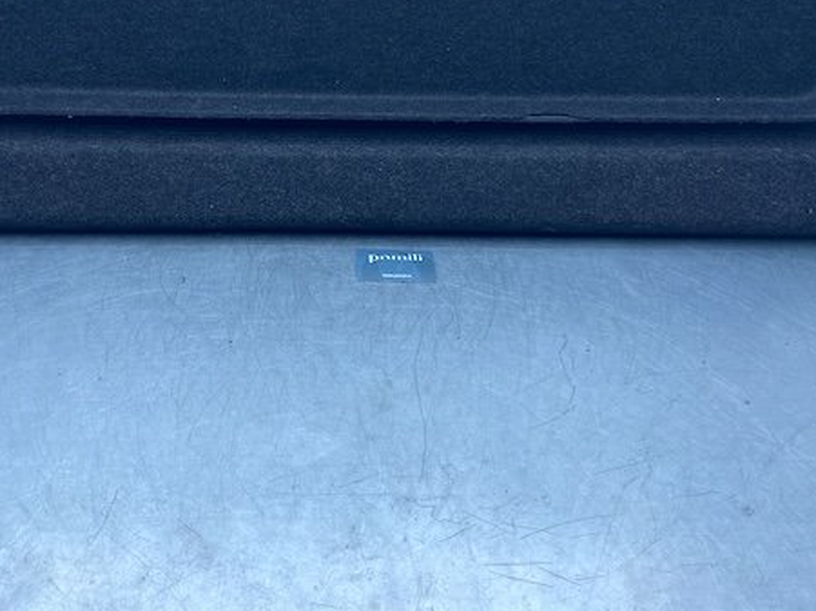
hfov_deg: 49.9
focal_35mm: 37
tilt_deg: -34.9
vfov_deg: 38.0
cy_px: 179
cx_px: 334
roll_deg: -1.7
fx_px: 872
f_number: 1.8
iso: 32
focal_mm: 4.25
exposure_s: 1/637
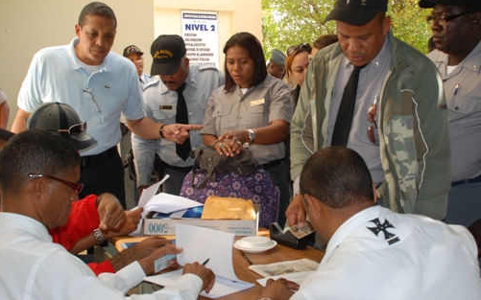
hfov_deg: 46.1
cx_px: 274
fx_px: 564
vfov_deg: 29.8
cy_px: 140
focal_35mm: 43
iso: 400
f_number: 5.6
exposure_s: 1/200
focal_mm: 22
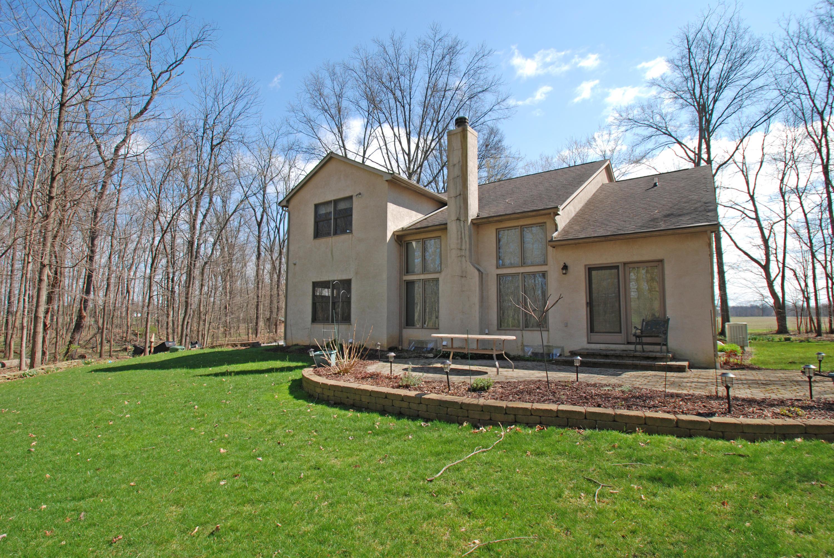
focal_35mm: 17
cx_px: 417
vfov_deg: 69.8
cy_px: 279
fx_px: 400
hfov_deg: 92.4
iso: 100
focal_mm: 11.5
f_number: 7.1
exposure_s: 1/200
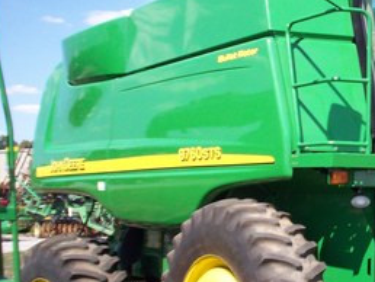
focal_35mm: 78
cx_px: 385
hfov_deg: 23.8
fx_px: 846
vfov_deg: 18.9
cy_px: 144
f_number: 5.6
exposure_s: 1/209
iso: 80
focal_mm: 6.2
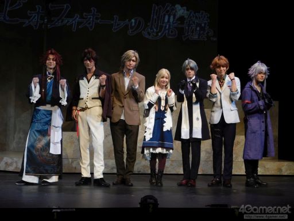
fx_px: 603
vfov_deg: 20.7
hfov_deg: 27.4
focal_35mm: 71
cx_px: 147
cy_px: 110
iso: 200
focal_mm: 12.6
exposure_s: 1/30
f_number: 4.3
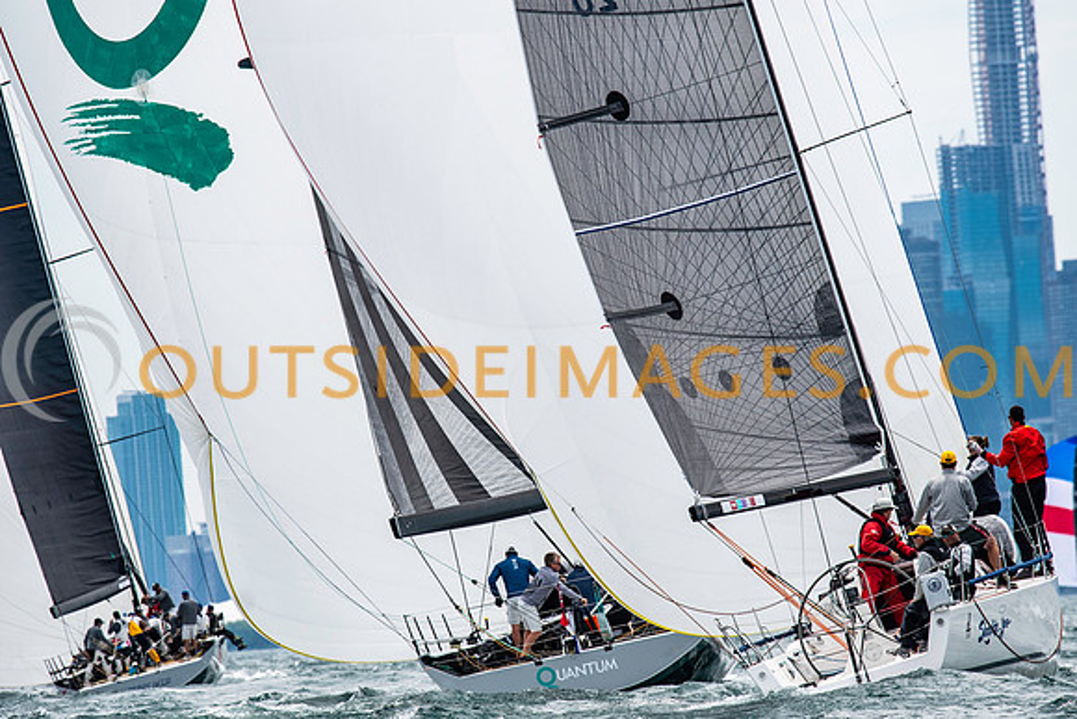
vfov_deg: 3.1
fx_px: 13475
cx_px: 538
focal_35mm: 450
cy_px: 360
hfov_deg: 4.6
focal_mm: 300
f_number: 5.6
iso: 400
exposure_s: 1/2000
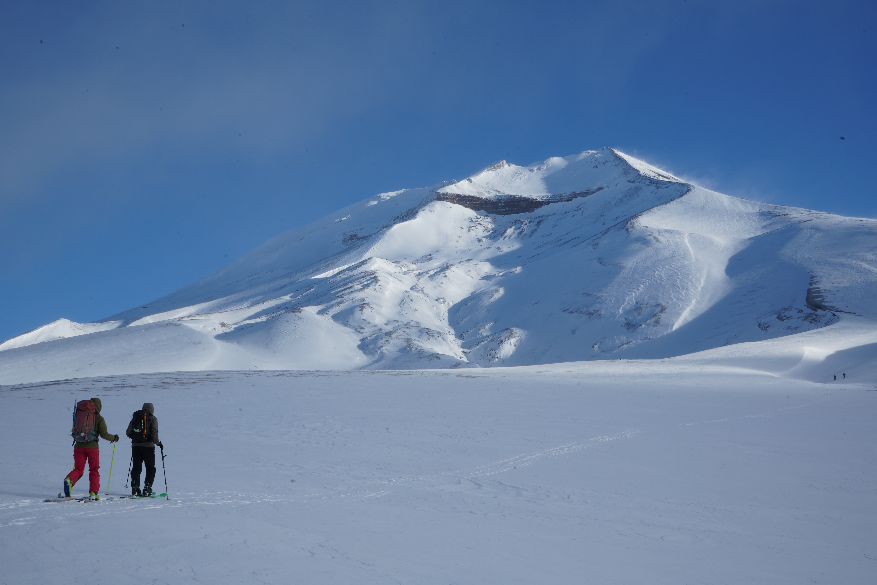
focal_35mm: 49
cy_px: 292
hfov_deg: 40.3
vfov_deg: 27.5
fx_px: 1194
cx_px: 438
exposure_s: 1/50
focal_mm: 49
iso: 125
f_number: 25
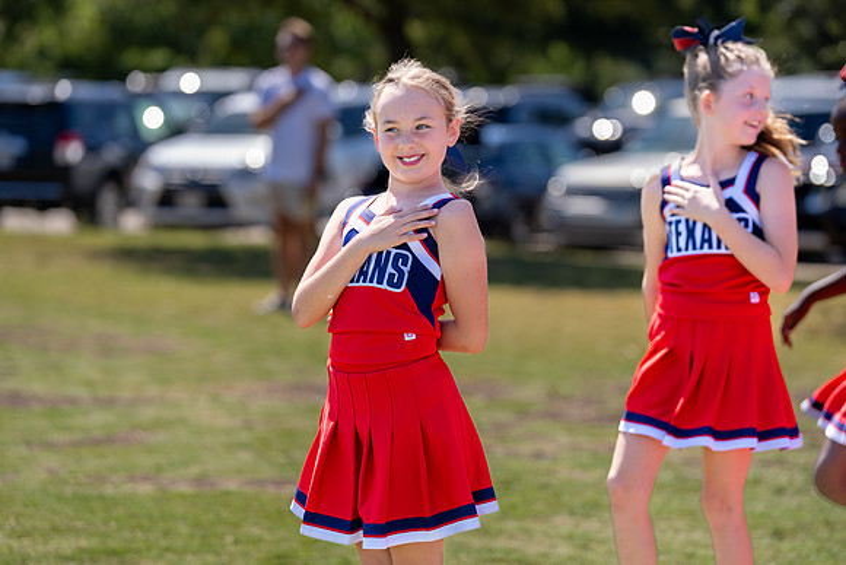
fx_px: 3466
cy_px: 243
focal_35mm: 147
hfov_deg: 13.9
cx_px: 433
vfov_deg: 9.3
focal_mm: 127
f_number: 2.8
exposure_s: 1/1250
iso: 100
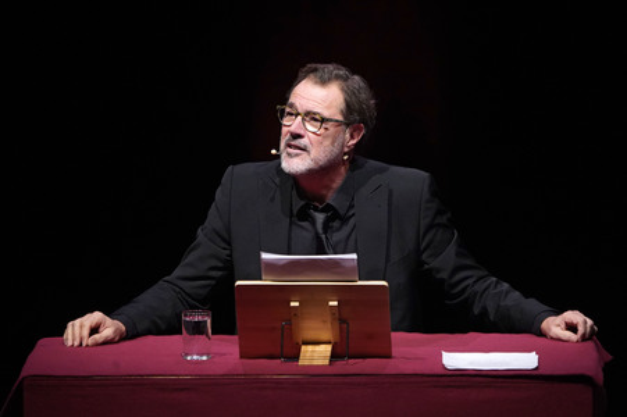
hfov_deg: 3.4
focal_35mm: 600
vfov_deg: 2.3
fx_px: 10442
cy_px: 208
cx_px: 314
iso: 6400
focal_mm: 600
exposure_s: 1/80
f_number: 6.3
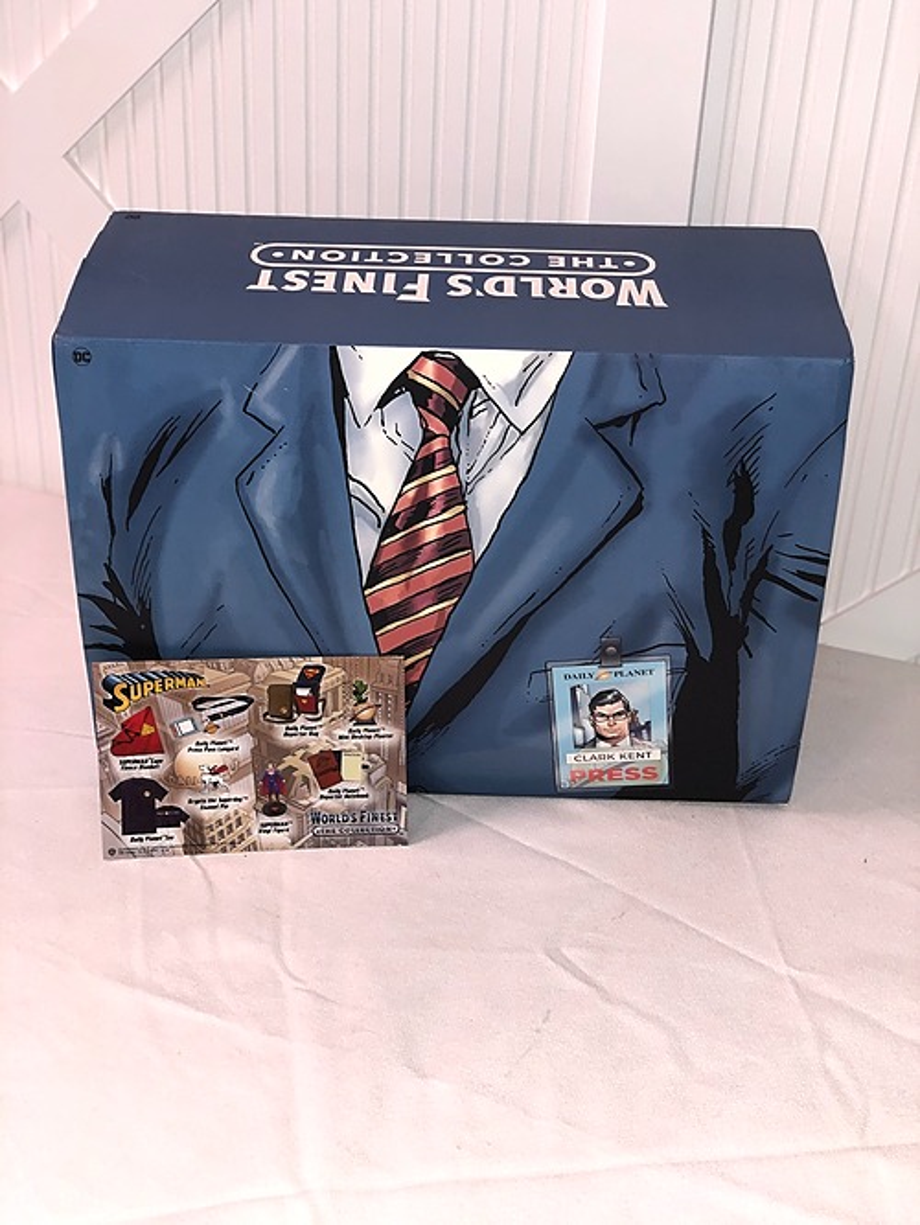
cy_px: 612
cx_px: 460
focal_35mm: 52
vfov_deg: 36.8
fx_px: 1842
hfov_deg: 28.1
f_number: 2.4
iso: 40
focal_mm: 6
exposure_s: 1/30
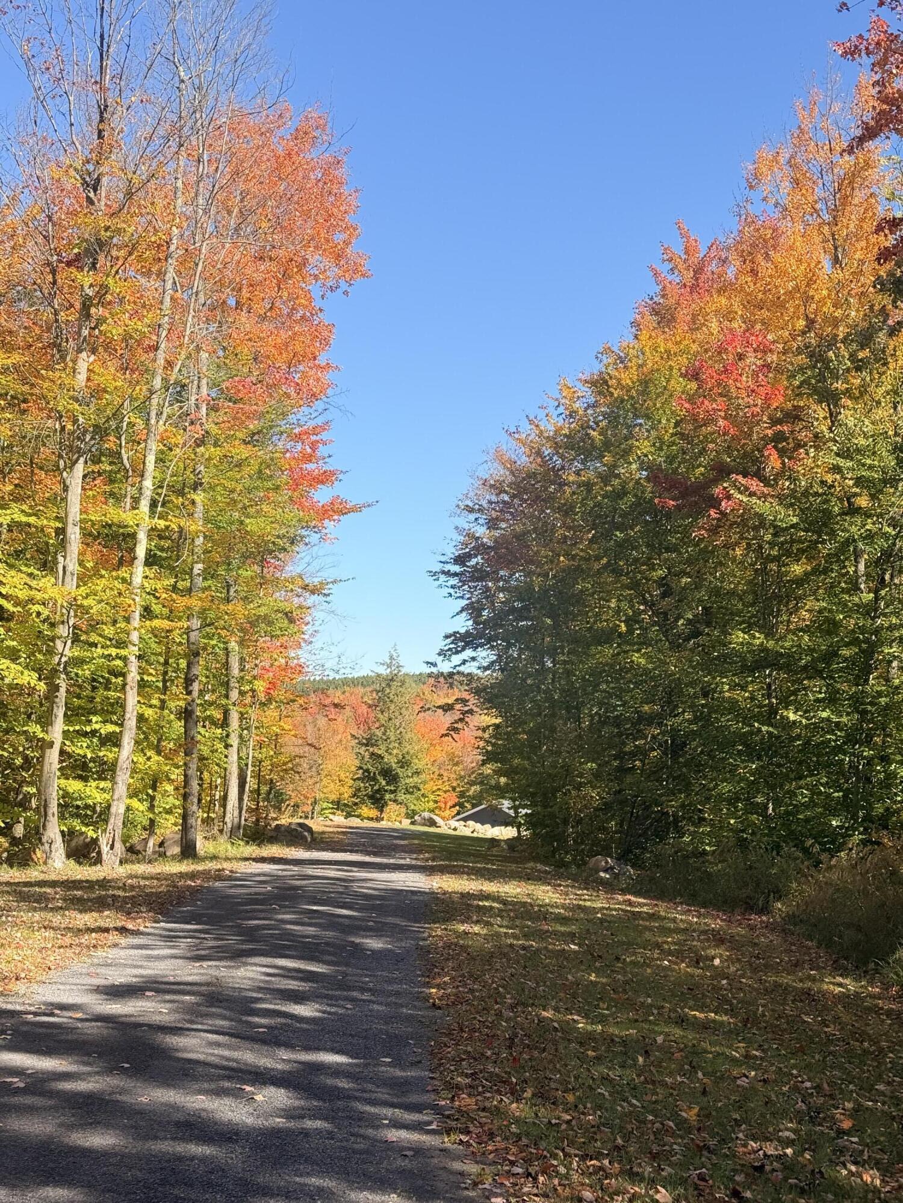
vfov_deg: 39.7
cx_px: 452
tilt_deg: +4.8
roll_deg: -1.8
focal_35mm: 48
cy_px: 602
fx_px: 1670
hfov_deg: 30.3
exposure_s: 1/1642
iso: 80
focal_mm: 6.76
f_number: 1.78
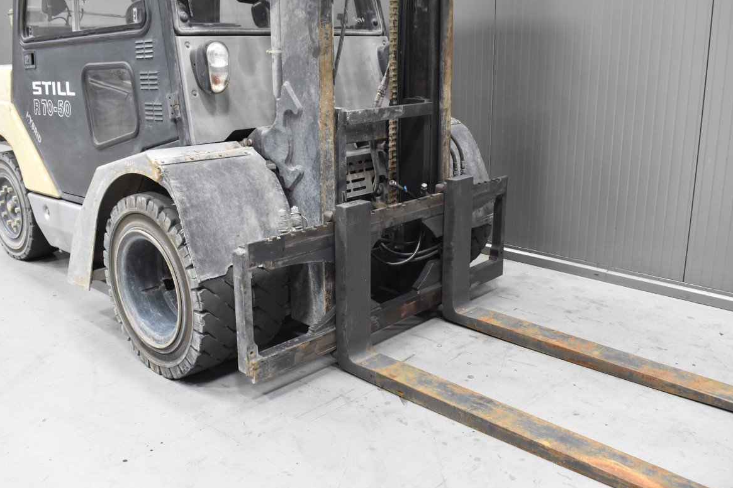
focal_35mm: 34
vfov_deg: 38.9
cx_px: 361
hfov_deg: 55.8
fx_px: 692
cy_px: 241
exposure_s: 1/20
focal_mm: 22
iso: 1600
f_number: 5.6
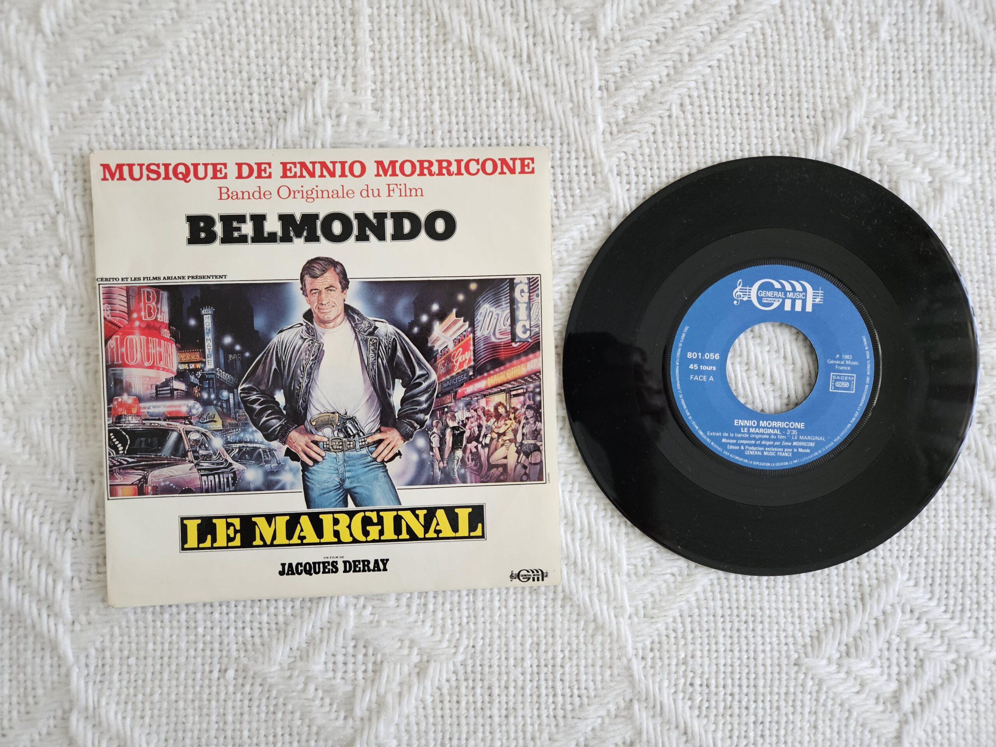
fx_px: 662
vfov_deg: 58.9
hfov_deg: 73.9
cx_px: 498
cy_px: 374
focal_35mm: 23
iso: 1000
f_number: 1.8
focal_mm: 5.4
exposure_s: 1/100
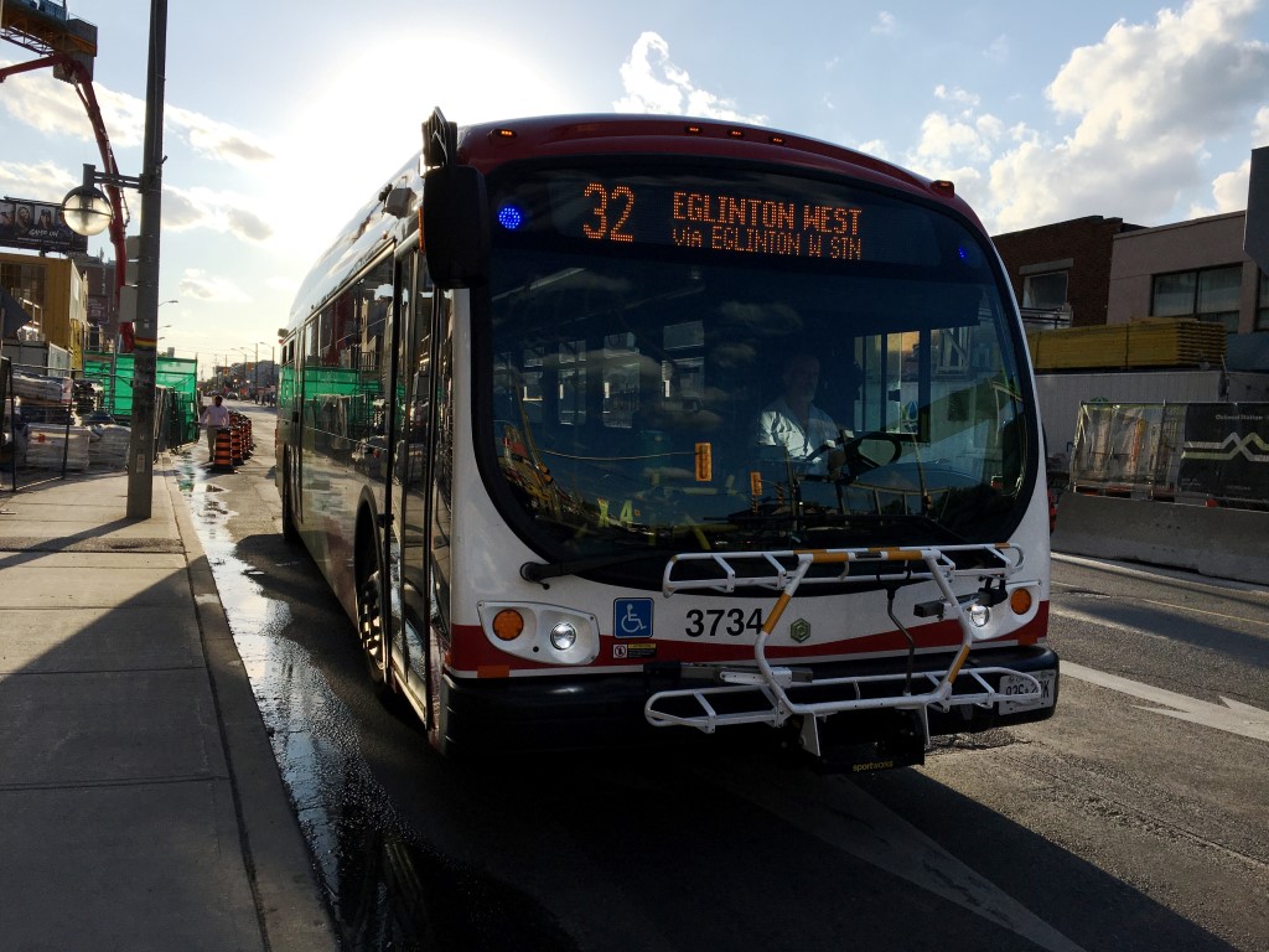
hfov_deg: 61.7
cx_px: 634
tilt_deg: +0.1
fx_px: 1063
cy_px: 476
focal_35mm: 29
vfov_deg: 48.2
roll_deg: -3.7
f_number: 2.2
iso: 25
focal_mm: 4.15
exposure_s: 1/2262
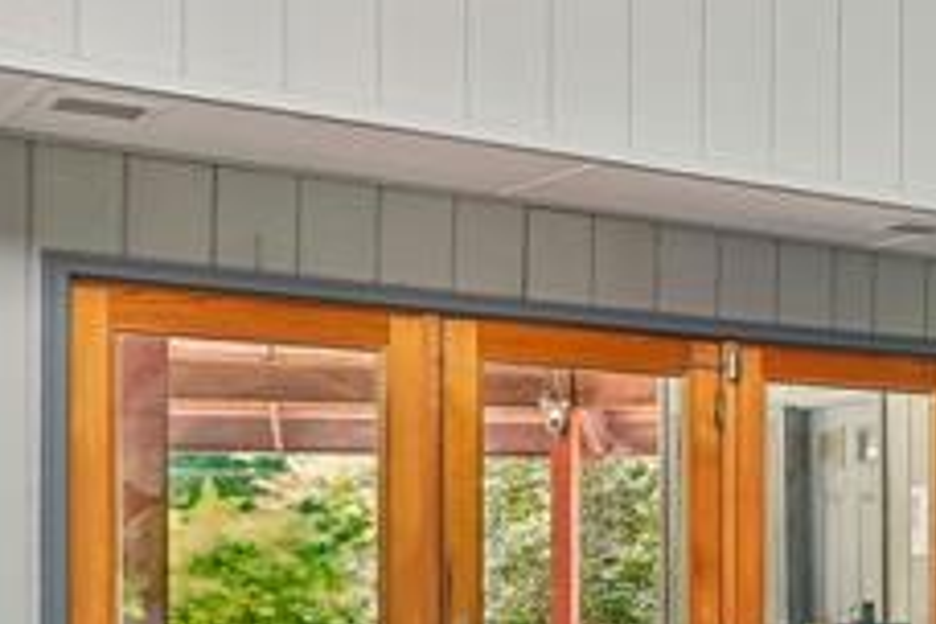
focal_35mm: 74
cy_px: 628
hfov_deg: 22.7
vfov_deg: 17.9
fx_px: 1930
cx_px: 1371
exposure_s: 1/8
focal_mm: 16.5
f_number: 9
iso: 400
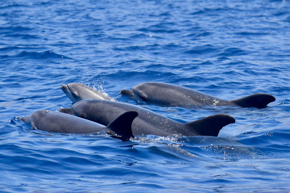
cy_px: 96
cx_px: 145
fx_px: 1812
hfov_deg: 9.1
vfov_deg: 6.1
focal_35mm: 225
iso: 400
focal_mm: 150
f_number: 6.3
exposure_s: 1/1600
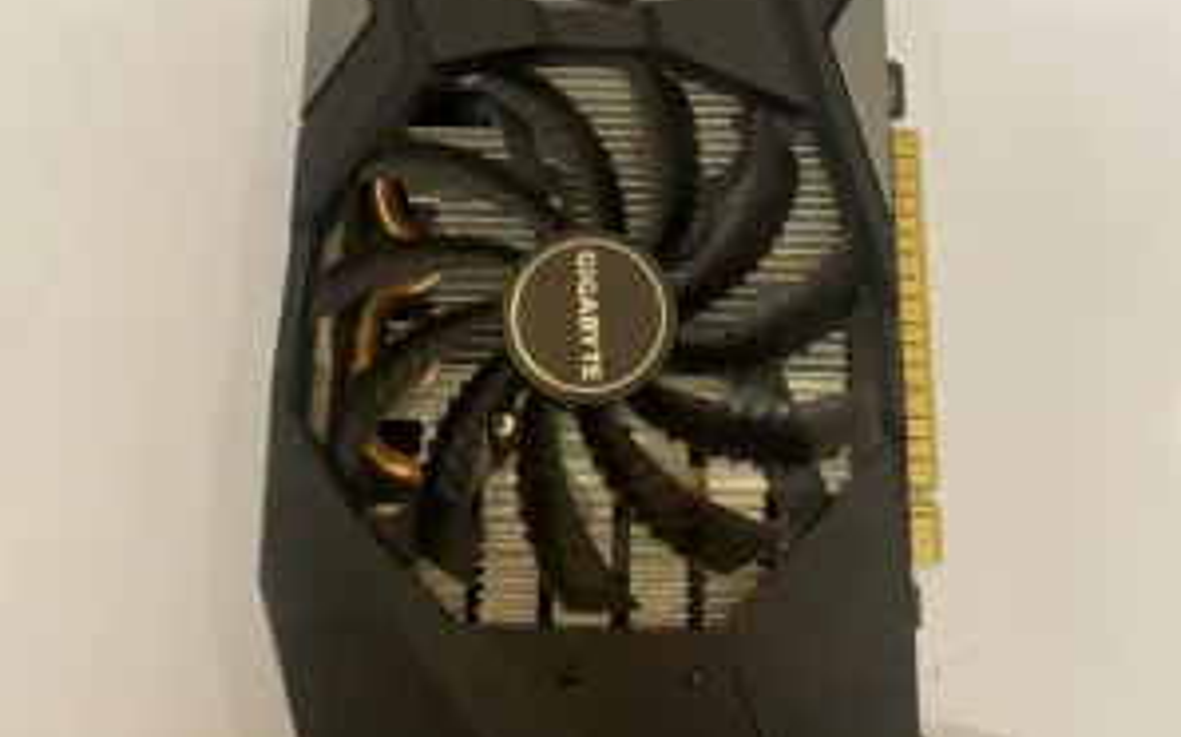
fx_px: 1190
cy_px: 222
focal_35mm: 37
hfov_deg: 52.8
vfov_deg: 34.0
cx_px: 590
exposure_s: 1/40
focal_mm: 4.25
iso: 400
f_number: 1.8
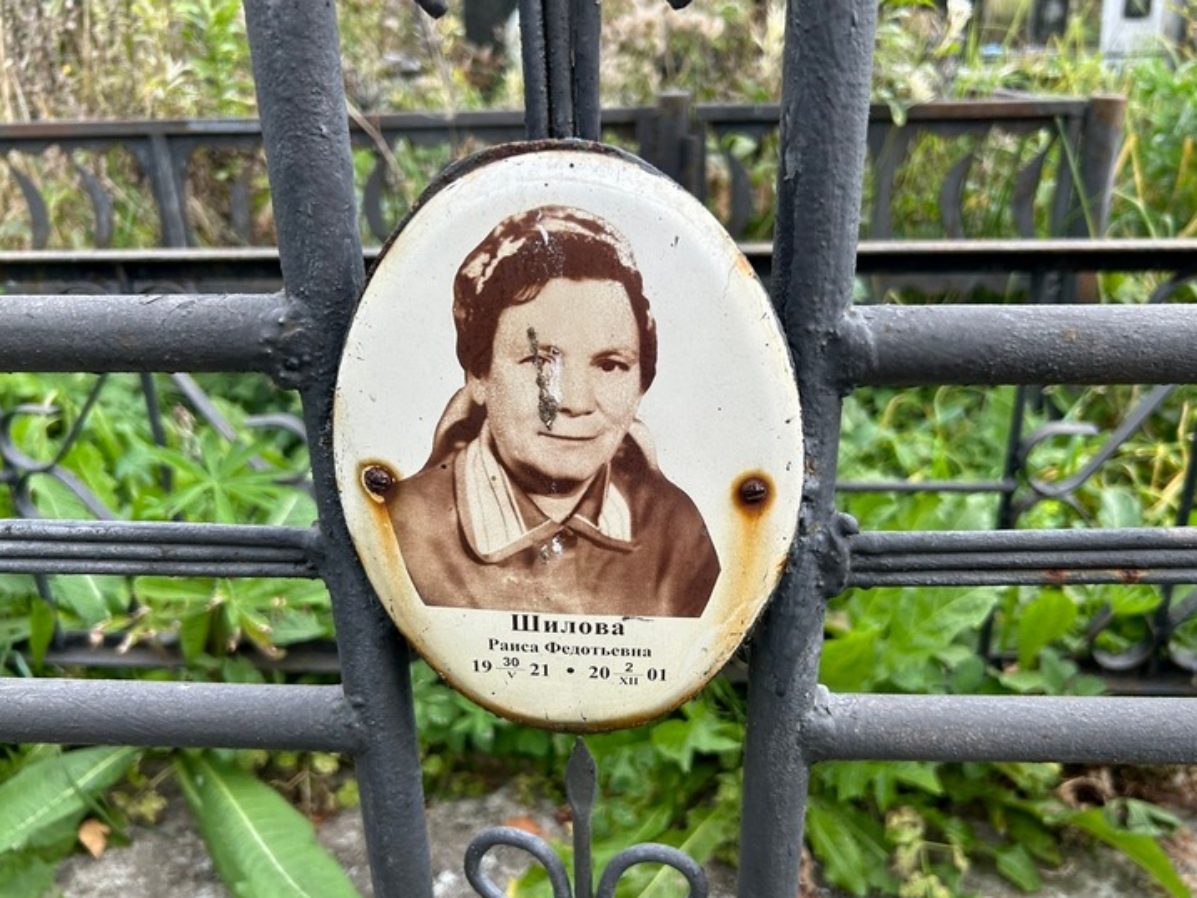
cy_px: 496
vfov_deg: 48.2
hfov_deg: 61.6
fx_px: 1003
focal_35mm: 29
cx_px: 624
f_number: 1.5
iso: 50
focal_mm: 5.7
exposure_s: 1/461
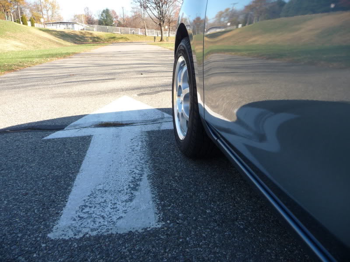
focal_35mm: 28
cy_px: 131
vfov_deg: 49.7
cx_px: 175
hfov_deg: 63.4
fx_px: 283
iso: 100
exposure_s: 1/250
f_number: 3.3
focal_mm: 4.7
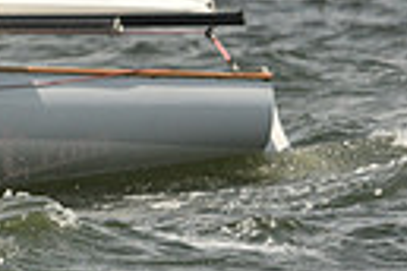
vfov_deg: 1.1
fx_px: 13735
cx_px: -495
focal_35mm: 1215
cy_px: 68
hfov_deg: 1.7
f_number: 8
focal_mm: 270
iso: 320
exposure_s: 1/1250
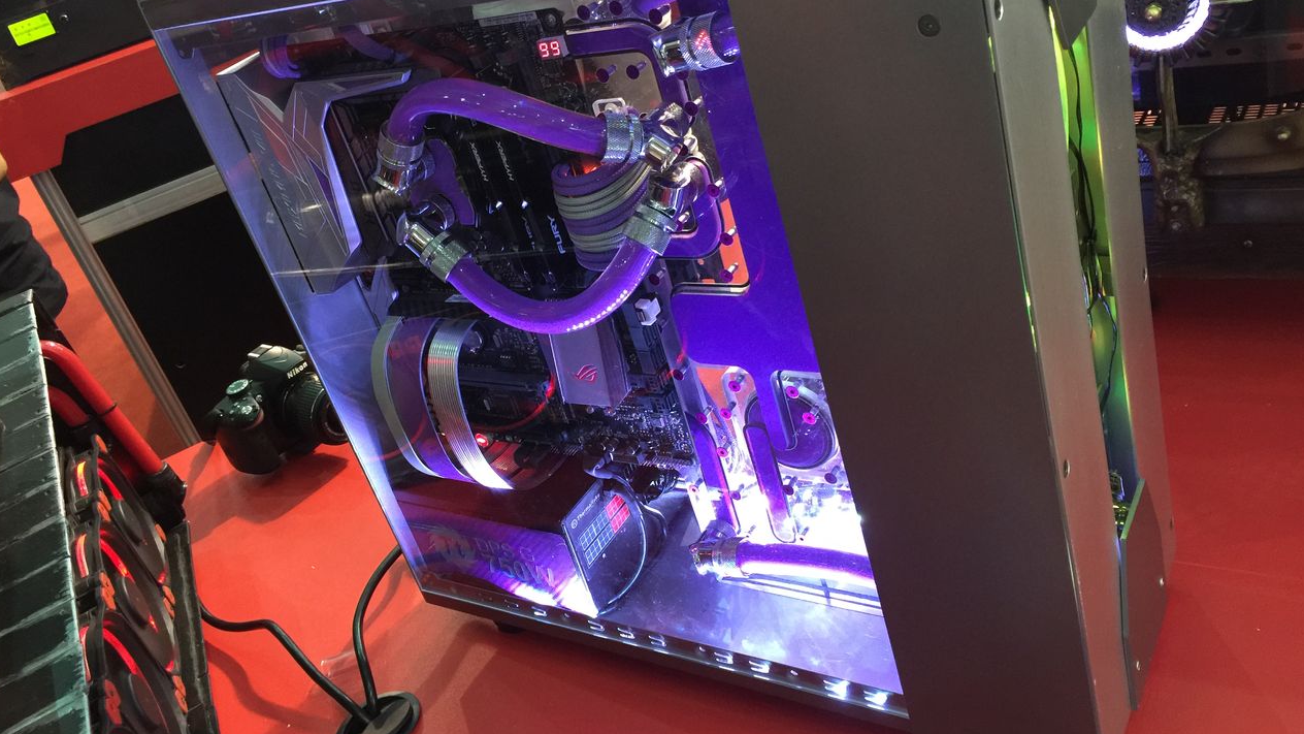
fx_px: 1106
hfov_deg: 61.0
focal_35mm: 32
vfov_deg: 36.6
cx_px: 650
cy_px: 314
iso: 100
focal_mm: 4.15
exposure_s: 1/15
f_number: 2.2
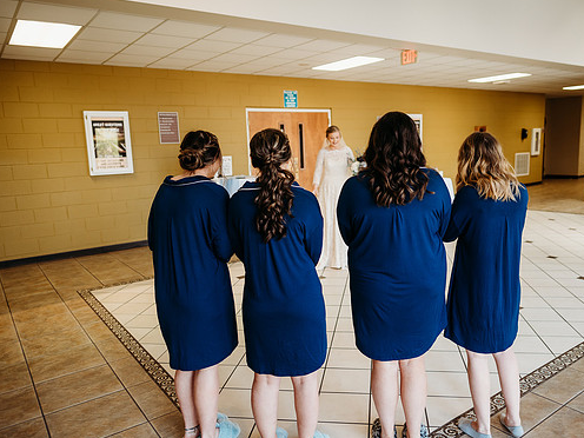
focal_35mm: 27
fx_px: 456
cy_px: 220
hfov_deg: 65.3
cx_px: 310
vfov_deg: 51.4
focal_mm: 24
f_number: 1.8
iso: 400
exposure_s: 1/160
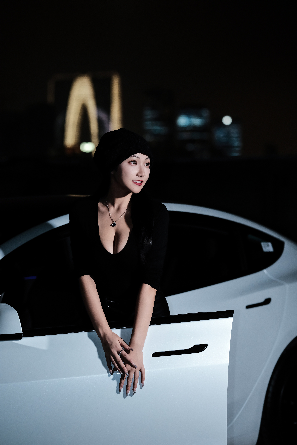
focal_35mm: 84
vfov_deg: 24.2
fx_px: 1039
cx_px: 148
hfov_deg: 16.3
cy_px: 222
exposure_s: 1/125
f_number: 1.8
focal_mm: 56
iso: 2000
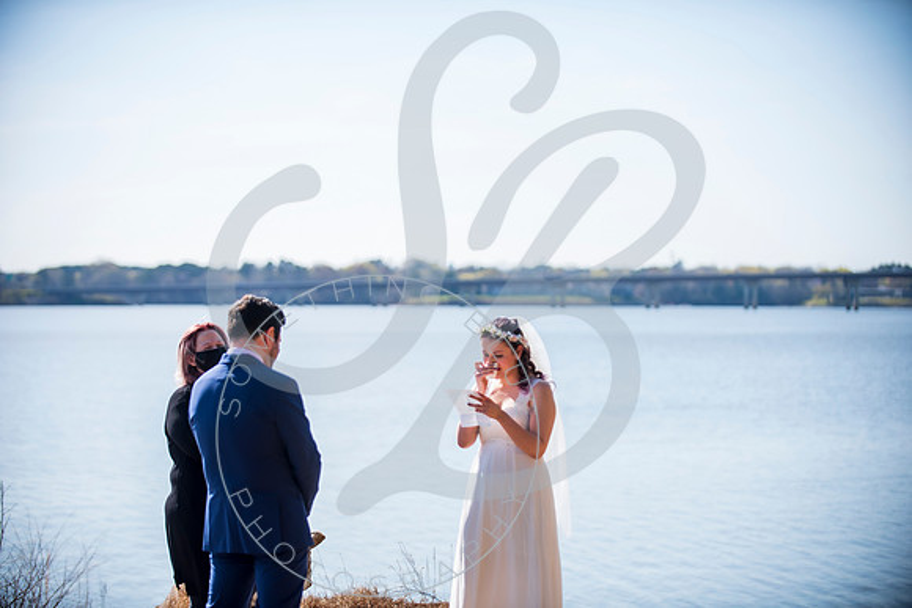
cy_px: 304
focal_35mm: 98
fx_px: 2483
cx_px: 456
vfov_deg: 14.0
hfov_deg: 20.8
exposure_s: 1/1000
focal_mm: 98
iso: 100
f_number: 2.8
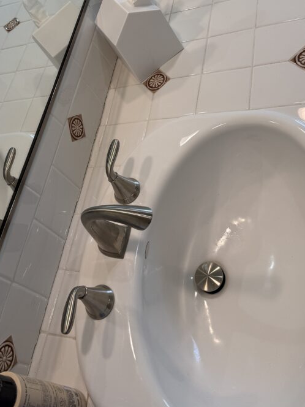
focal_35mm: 37
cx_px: 133
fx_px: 435
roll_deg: +39.1
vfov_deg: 48.8
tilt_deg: -44.3
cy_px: 118
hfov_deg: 38.6
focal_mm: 6.76
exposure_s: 1/271
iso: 80
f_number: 1.78
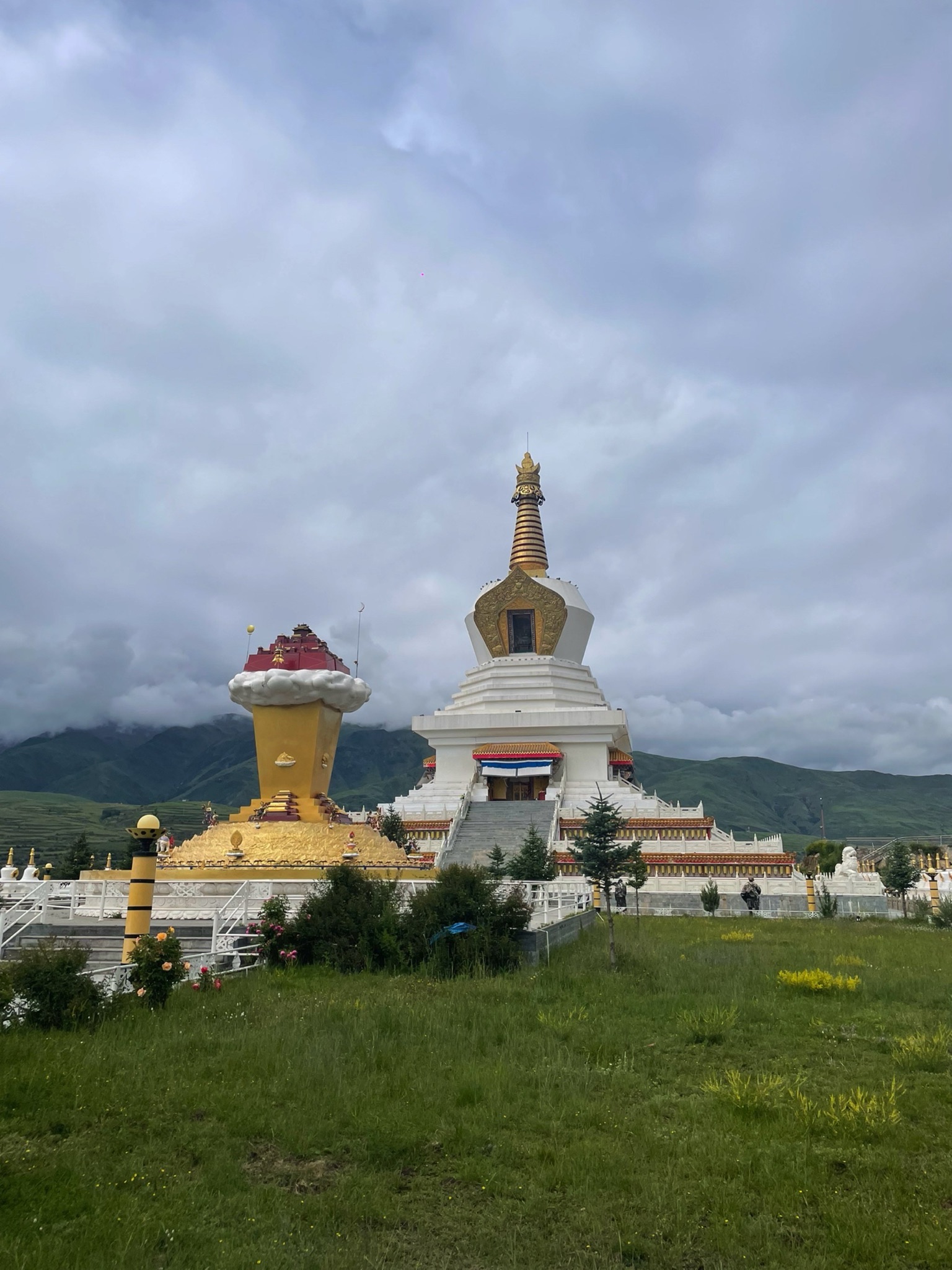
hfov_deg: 53.1
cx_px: 476
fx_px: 953
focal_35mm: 26
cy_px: 635
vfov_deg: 67.3
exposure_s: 1/9804
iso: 32
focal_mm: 4.2
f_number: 1.6
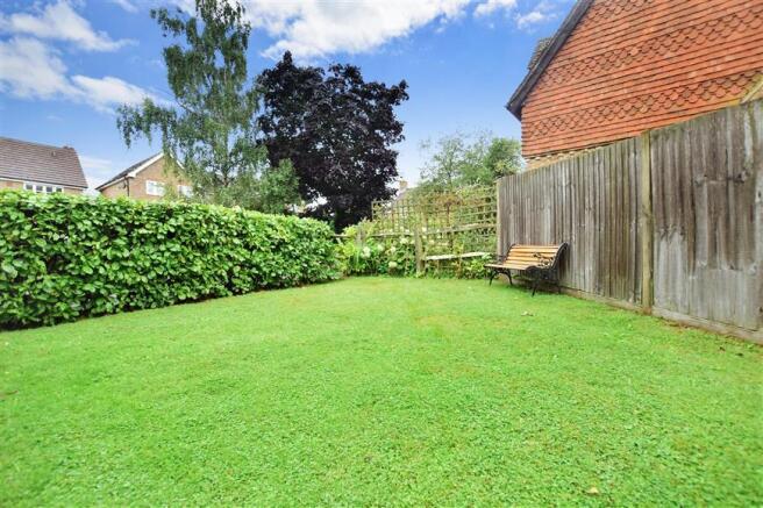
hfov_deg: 100.4
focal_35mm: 15
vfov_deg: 77.3
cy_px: 254
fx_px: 318
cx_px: 382
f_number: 6.3
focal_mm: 10
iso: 400
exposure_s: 1/160
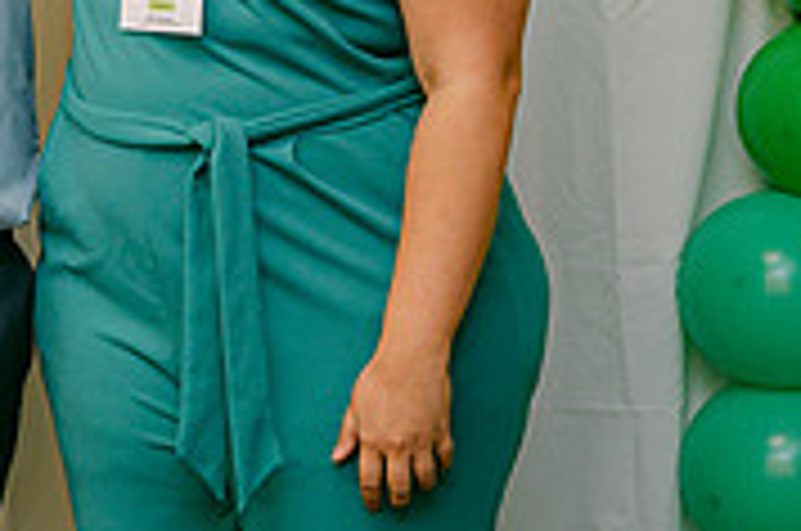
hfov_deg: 12.2
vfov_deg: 8.3
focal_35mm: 163
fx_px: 3620
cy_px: -153
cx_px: -256
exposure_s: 1/125
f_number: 2
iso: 500
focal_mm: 50
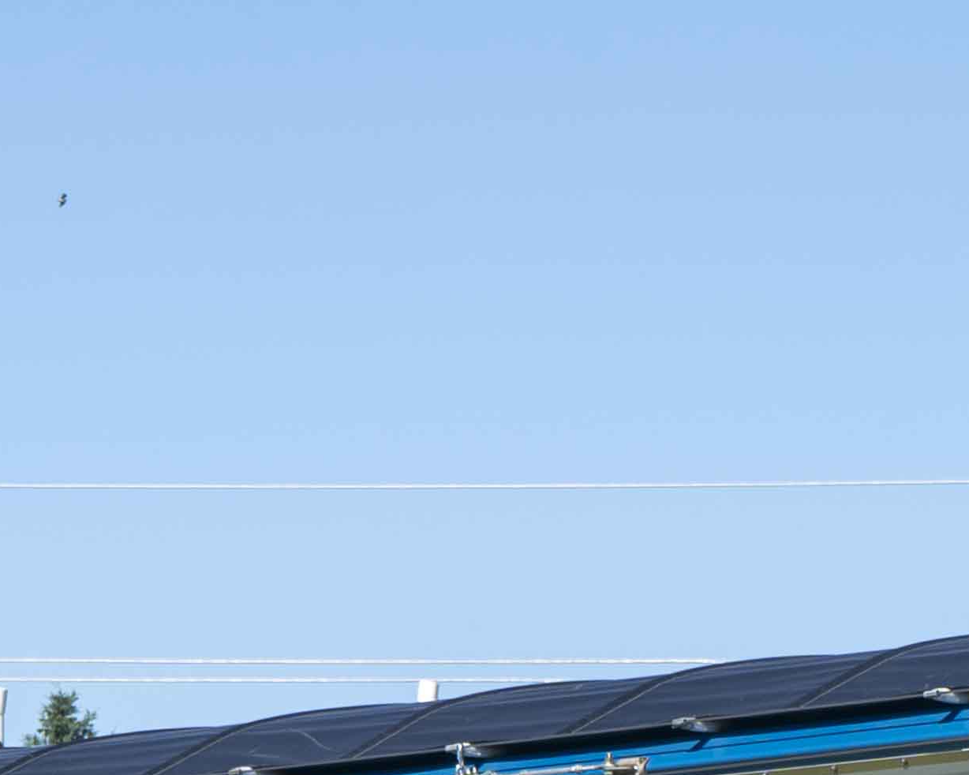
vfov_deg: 5.3
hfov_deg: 6.7
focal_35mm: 289
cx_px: 1087
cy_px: 1275
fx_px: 8287
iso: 100
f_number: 11
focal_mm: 63
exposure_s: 1/160
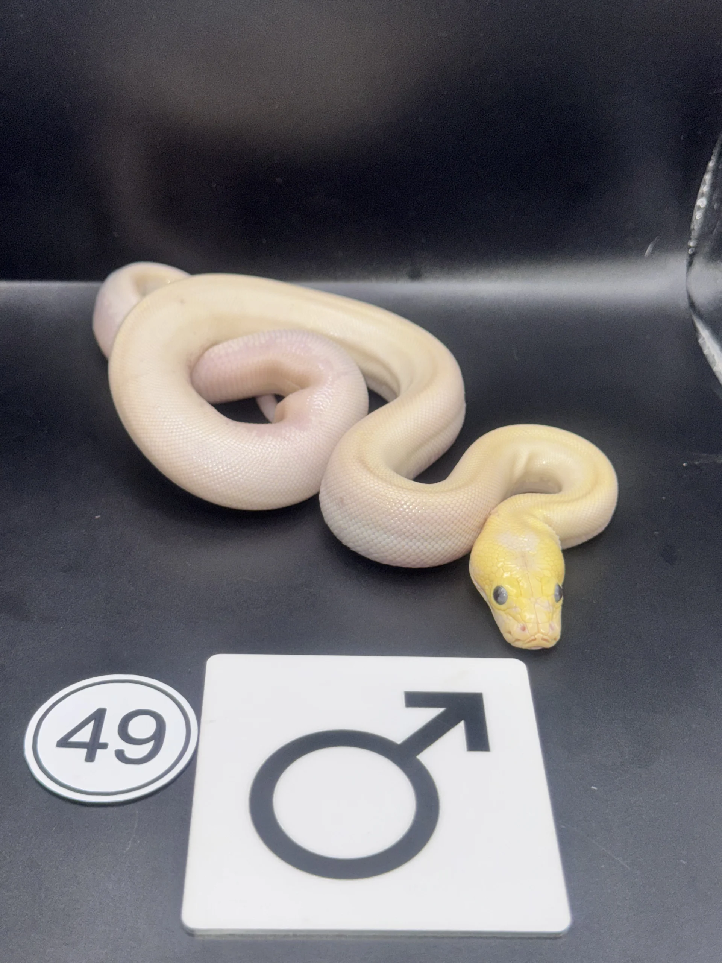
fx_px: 1335
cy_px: 482
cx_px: 361
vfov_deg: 39.7
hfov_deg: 30.3
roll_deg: -4.4
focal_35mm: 48
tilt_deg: -37.9
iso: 50
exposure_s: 1/341
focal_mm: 6.76
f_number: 1.78
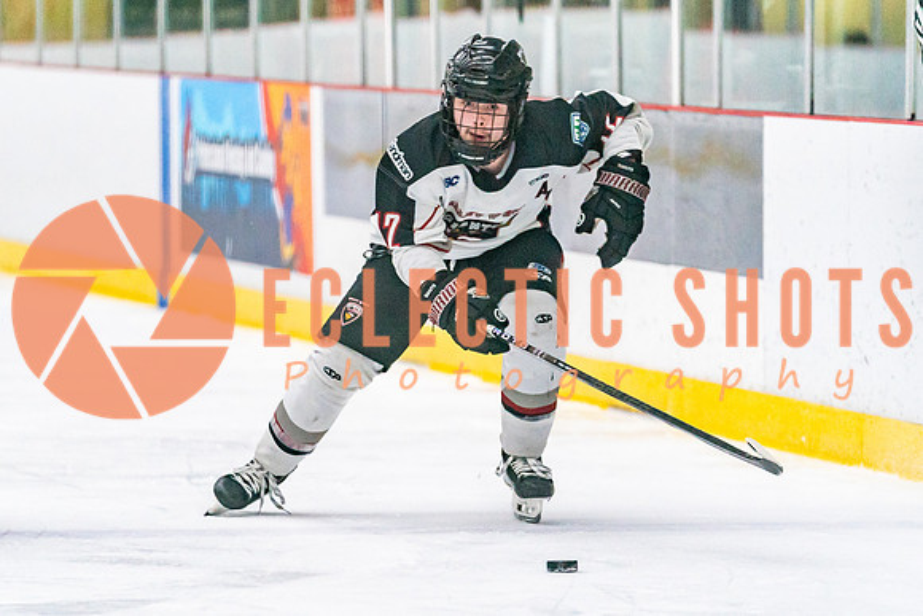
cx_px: 383
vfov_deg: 4.0
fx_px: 8773
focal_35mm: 342
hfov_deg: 6.0
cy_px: 388
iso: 3200
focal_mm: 200
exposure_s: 1/1250
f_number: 2.8
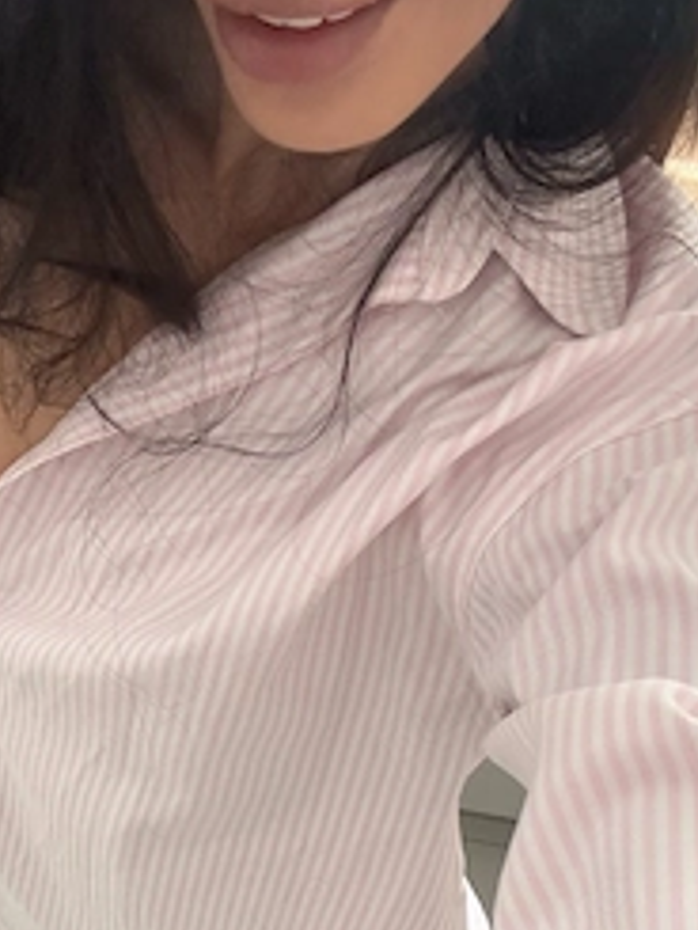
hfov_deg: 29.6
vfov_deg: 37.7
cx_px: 285
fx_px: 1316
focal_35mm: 49
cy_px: 717
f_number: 1.9
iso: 250
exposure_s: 1/60
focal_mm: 2.69
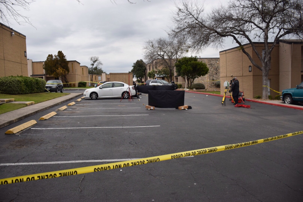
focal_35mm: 27
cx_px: 152
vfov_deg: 48.0
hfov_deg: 67.4
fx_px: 227
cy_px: 101
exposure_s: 1/1000
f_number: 4
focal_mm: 18
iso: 640
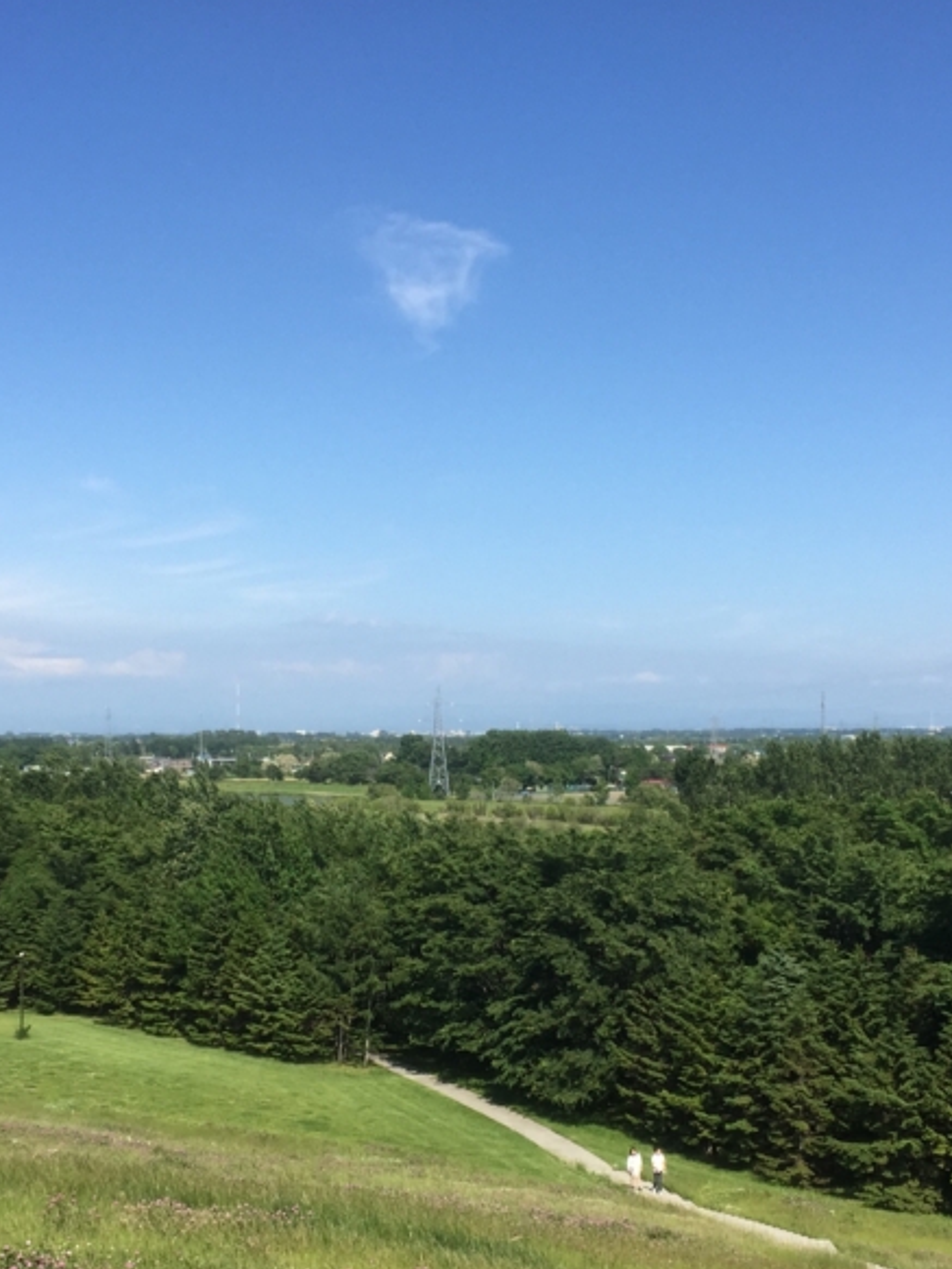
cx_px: 410
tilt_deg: -1.6
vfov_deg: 37.4
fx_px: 1869
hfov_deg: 28.5
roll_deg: -2.5
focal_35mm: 51
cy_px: 735
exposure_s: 1/1980
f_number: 2.2
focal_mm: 4.15
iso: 32
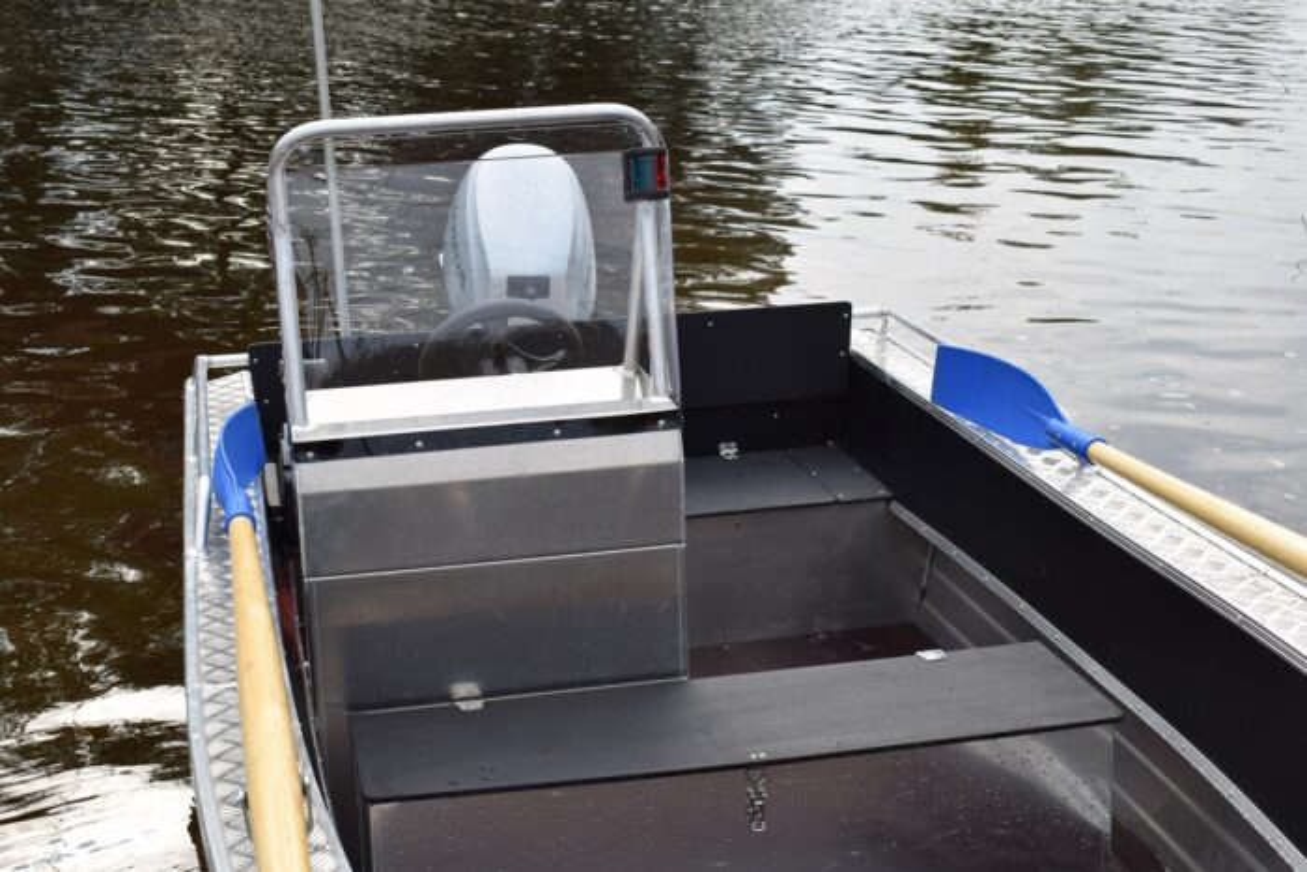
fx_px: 1906
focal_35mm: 52
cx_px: 654
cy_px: 436
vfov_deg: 25.8
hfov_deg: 37.8
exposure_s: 1/250
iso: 200
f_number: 8
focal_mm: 35
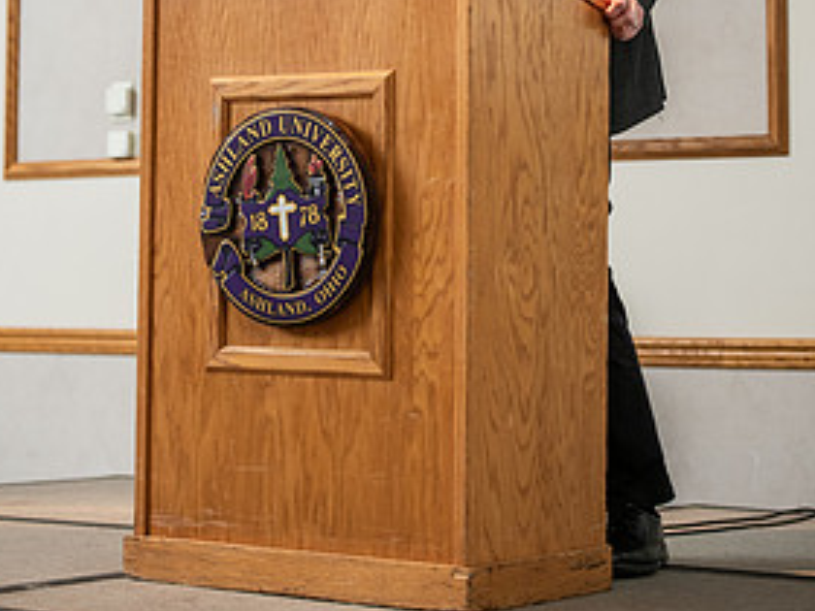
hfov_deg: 17.0
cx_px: 416
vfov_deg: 12.6
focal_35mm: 116
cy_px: -6
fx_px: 2731
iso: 1000
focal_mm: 75
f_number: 2.8
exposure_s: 1/160
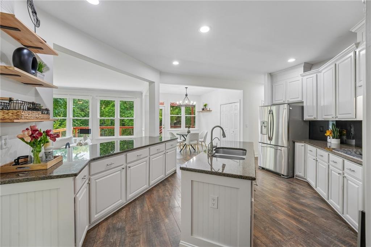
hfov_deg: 104.3
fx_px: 144
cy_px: 124
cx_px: 186
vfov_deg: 81.1
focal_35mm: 14
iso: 320
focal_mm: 14
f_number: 8
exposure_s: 1/15
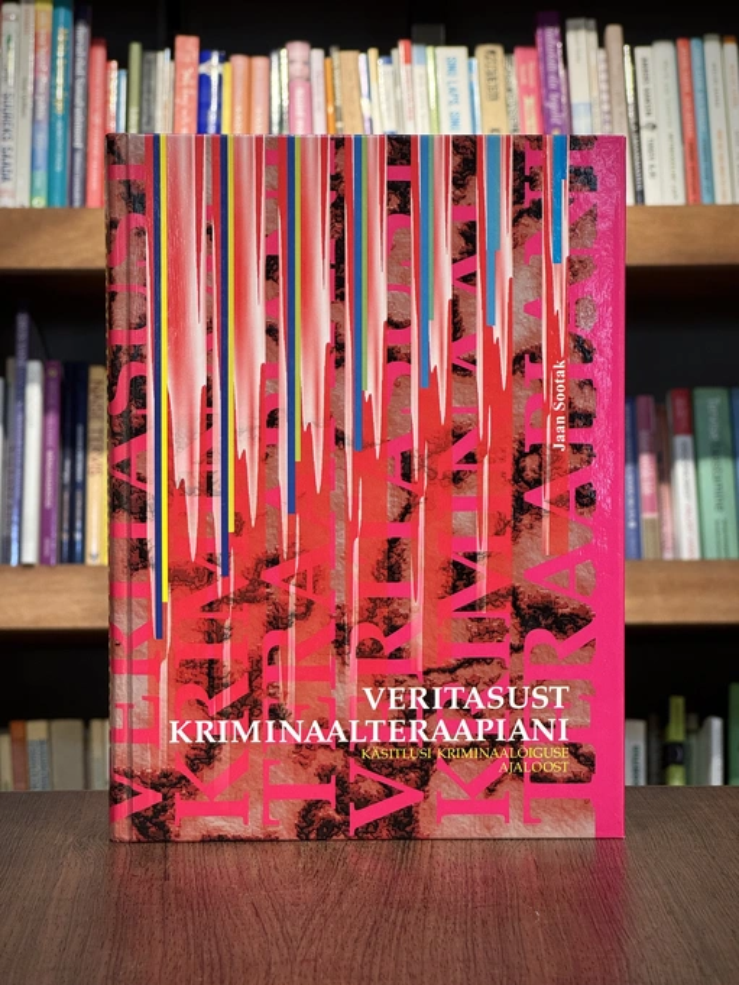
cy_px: 492
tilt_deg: -0.5
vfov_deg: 25.3
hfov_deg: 19.1
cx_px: 370
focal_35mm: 77
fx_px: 2191
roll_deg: -0.4
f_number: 2.8
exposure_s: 1/99
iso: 200
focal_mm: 9
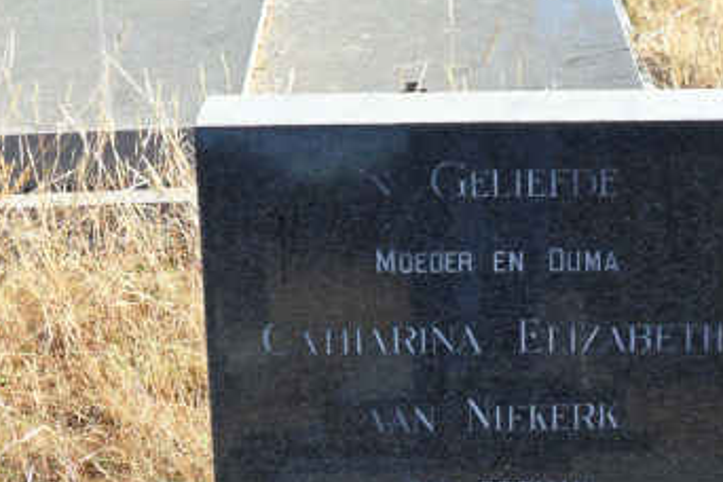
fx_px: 1948
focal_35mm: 97
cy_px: 453
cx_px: 484
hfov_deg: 20.9
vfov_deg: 13.9
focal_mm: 9.3
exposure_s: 1/125
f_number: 5
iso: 100
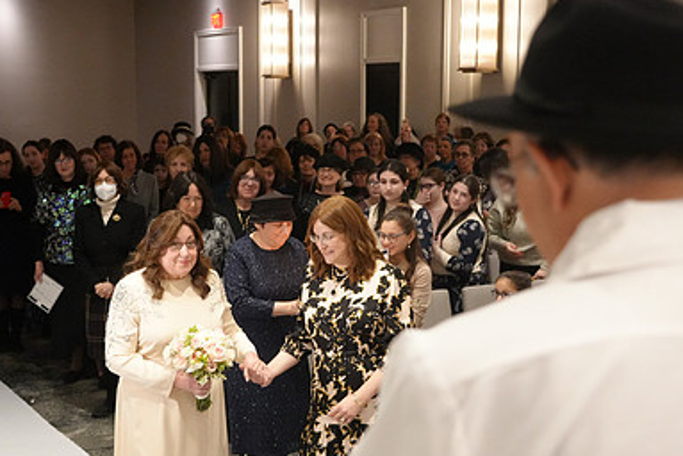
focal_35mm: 56
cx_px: 332
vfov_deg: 24.2
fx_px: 1063
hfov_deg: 35.6
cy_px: 270
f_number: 4
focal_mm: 37
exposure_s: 1/80
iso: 8000
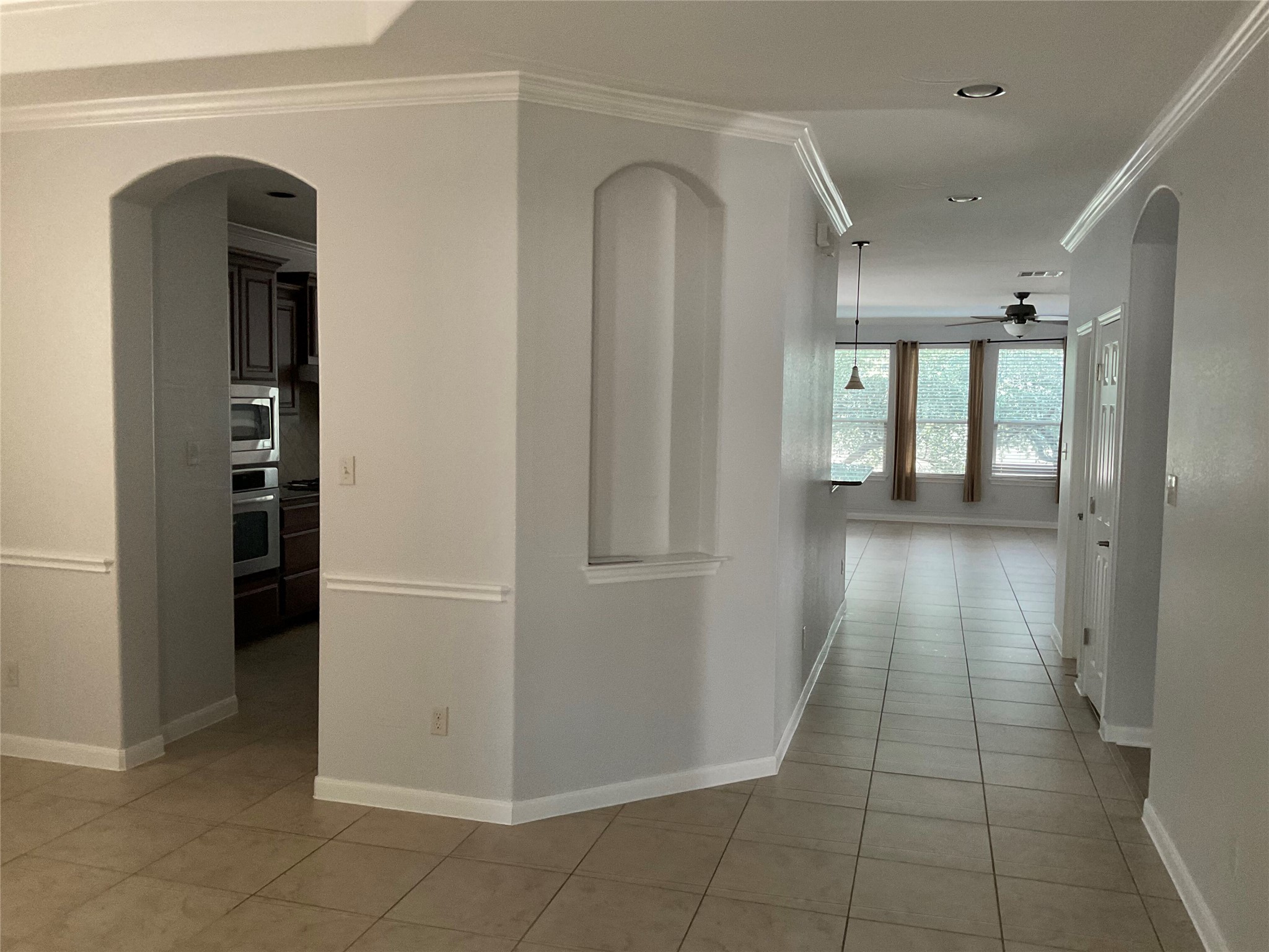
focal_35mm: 29
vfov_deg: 48.2
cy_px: 476
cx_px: 634
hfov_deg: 61.7
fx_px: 1063
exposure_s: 1/60
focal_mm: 3
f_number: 1.8
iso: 200
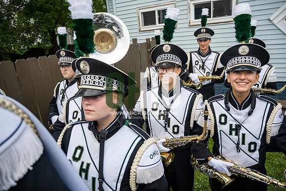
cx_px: 143
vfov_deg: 53.2
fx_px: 191
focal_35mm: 24
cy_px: 96
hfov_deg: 73.7
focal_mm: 24
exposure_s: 1/800
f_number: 4
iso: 400
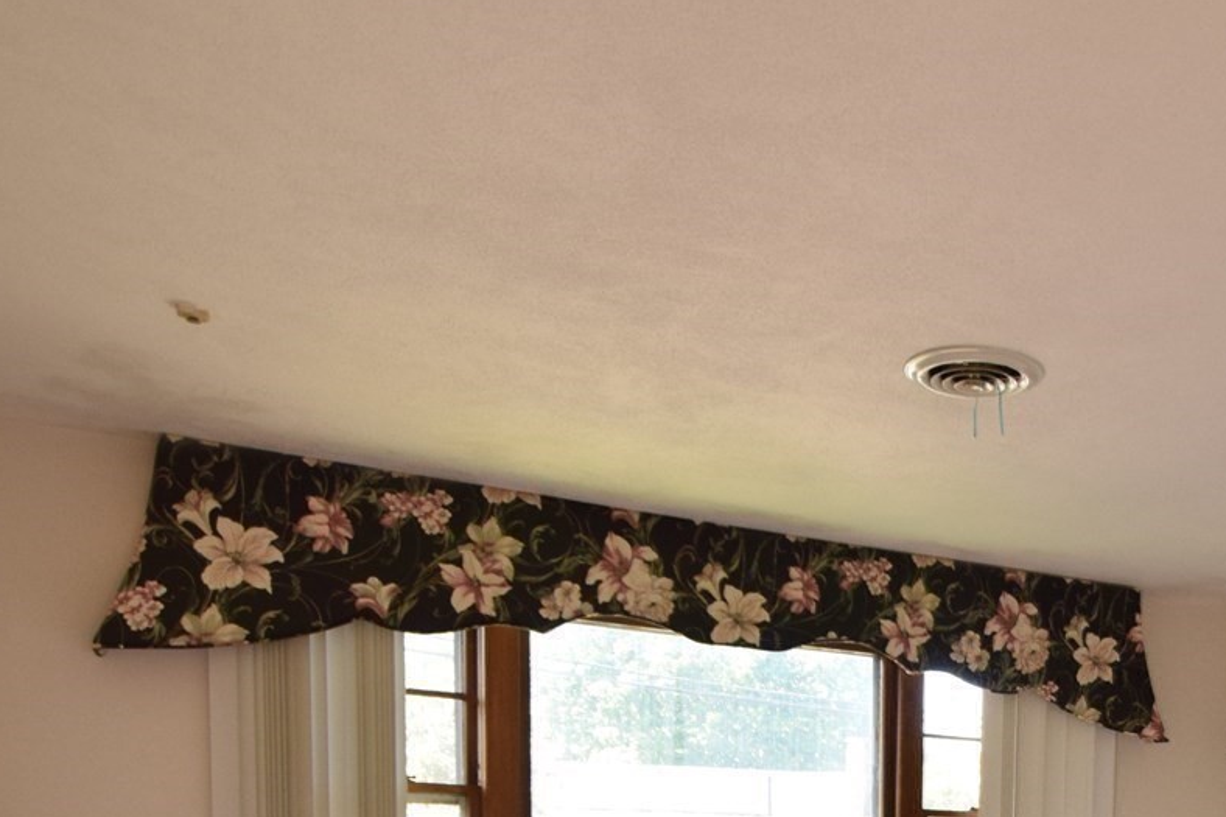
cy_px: 967
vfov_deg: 29.6
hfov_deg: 46.3
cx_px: 1025
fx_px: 1328
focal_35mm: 39
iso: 800
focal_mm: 10
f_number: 5.6
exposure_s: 1/125
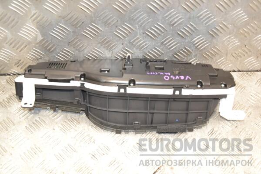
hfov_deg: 46.4
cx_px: 130
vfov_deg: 31.9
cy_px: 87
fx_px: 304
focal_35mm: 42
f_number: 5.6
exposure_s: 1/60
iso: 800
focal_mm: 28
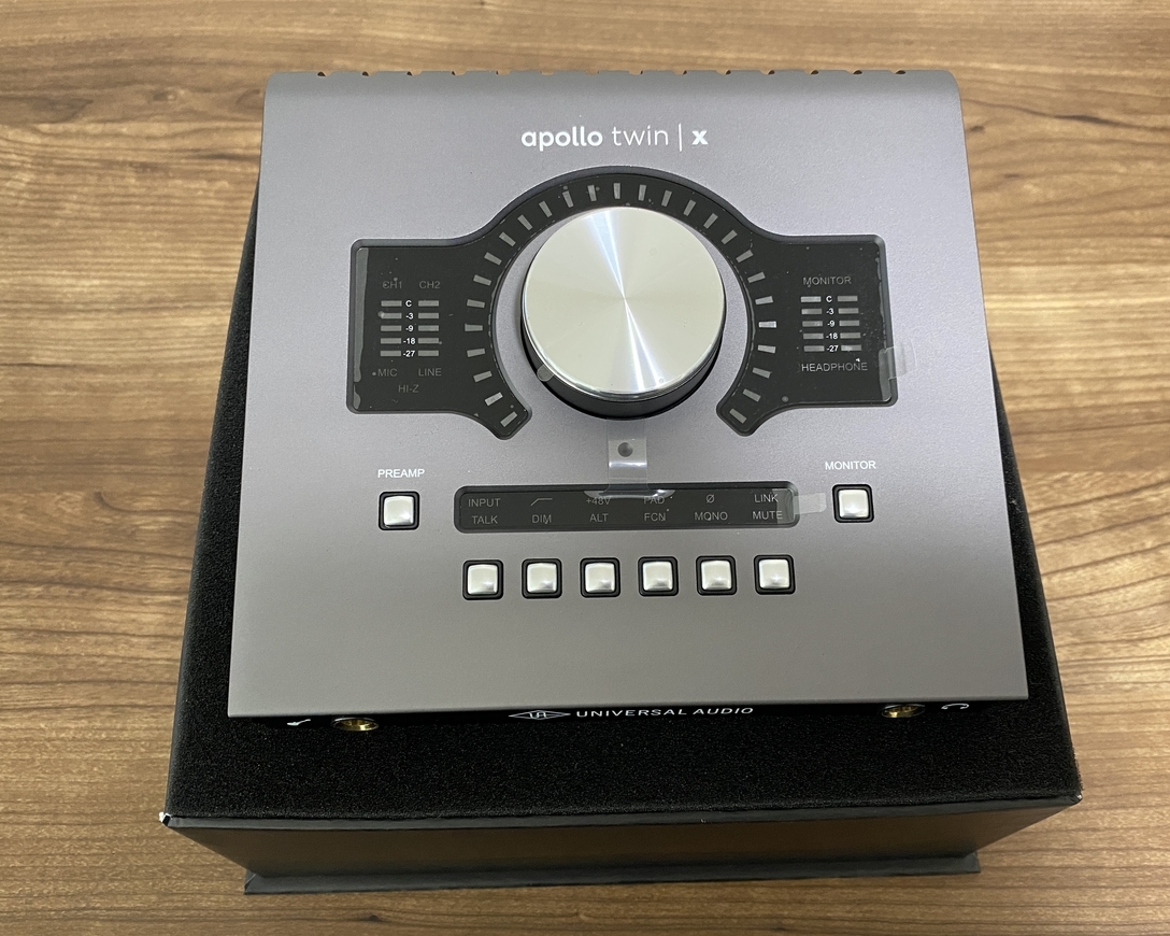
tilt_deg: -62.8
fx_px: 969
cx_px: 623
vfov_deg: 51.5
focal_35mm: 28
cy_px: 472
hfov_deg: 62.2
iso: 400
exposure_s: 1/60
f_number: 1.8
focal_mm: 4.25
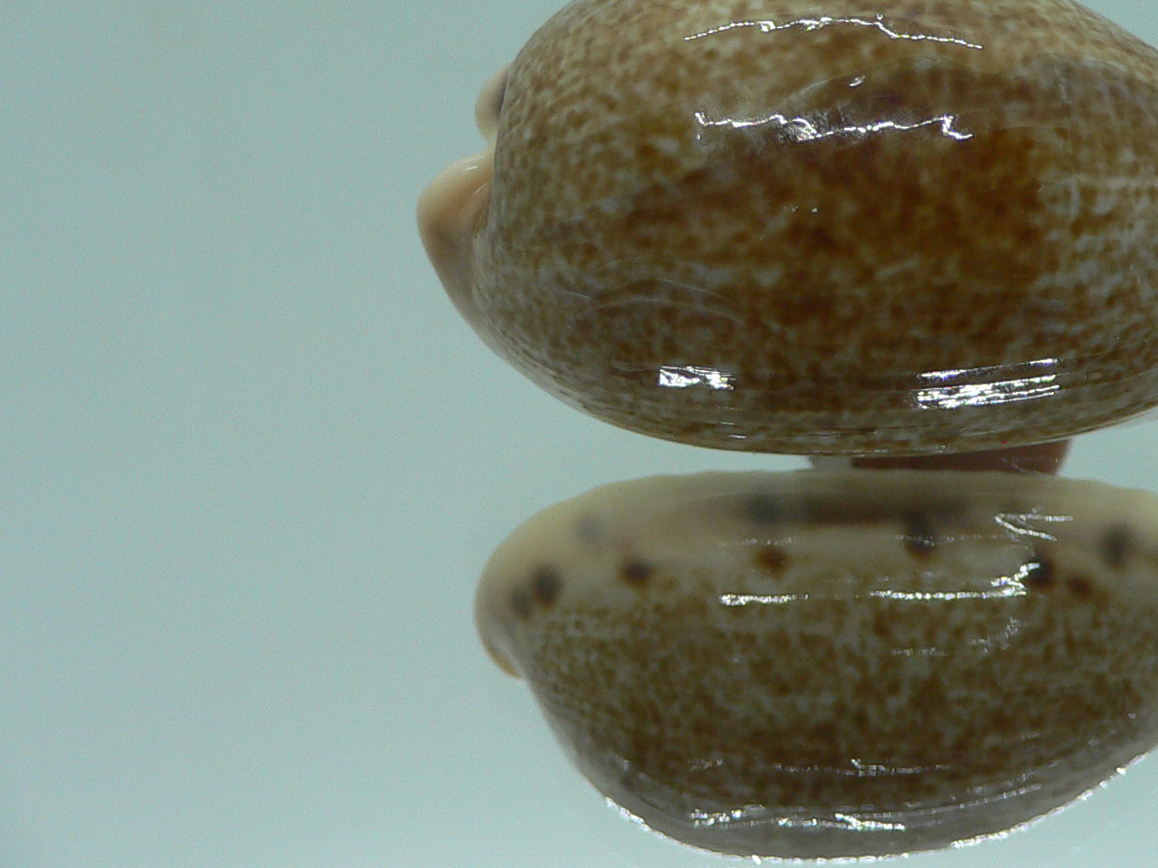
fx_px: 1906
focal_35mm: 57
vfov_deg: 25.5
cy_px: 303
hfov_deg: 33.0
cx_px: 899
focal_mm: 4.6
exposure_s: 1/60
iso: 80
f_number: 2.8
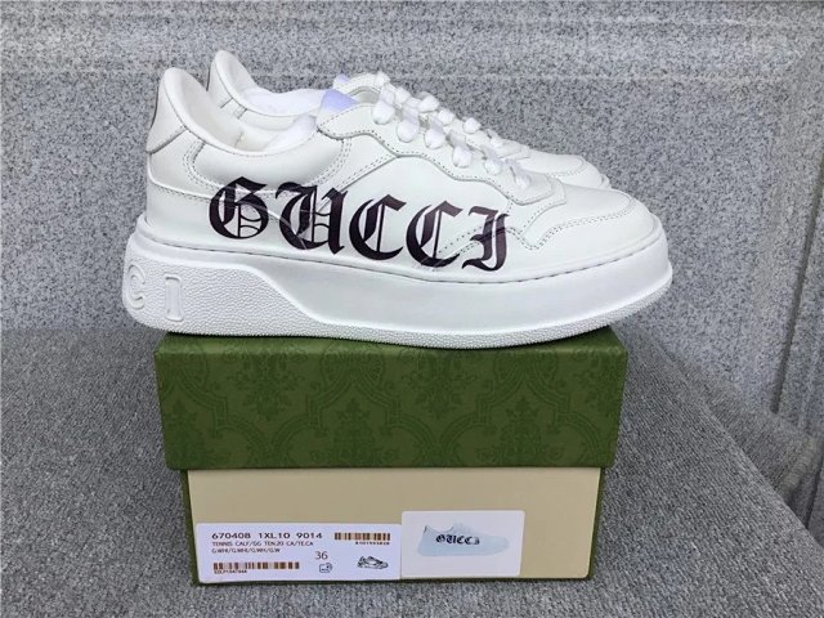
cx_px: 412
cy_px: 309
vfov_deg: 45.4
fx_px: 738
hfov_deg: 58.4
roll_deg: -0.4
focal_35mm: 31
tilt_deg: -19.8
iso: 25
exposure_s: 1/339
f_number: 2.4
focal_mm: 3.3
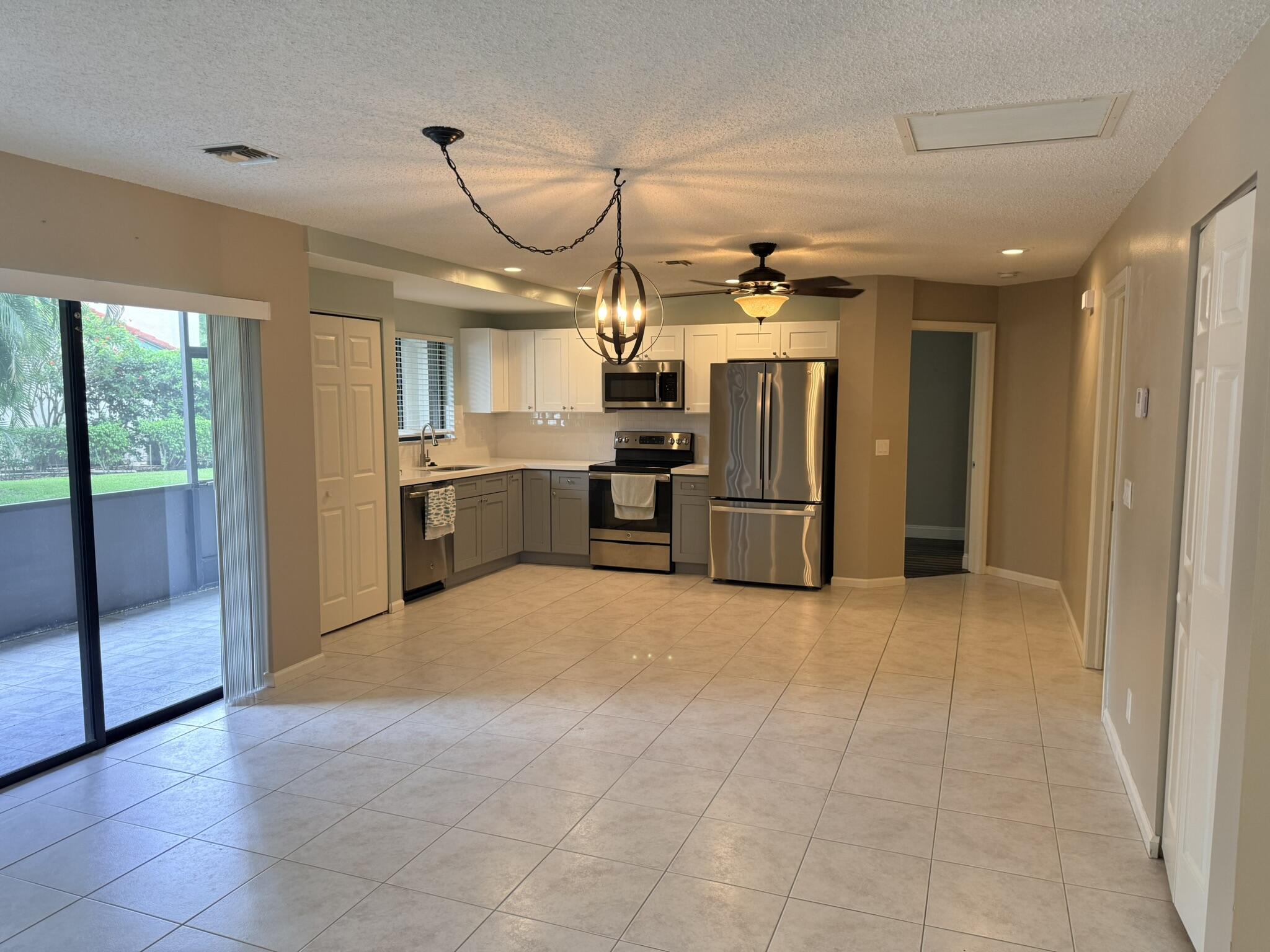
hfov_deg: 71.6
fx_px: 881
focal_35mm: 24
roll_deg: -0.7
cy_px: 476
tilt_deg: -4.4
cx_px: 635
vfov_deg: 56.8
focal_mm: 6.76
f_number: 1.78
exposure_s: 1/135
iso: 160
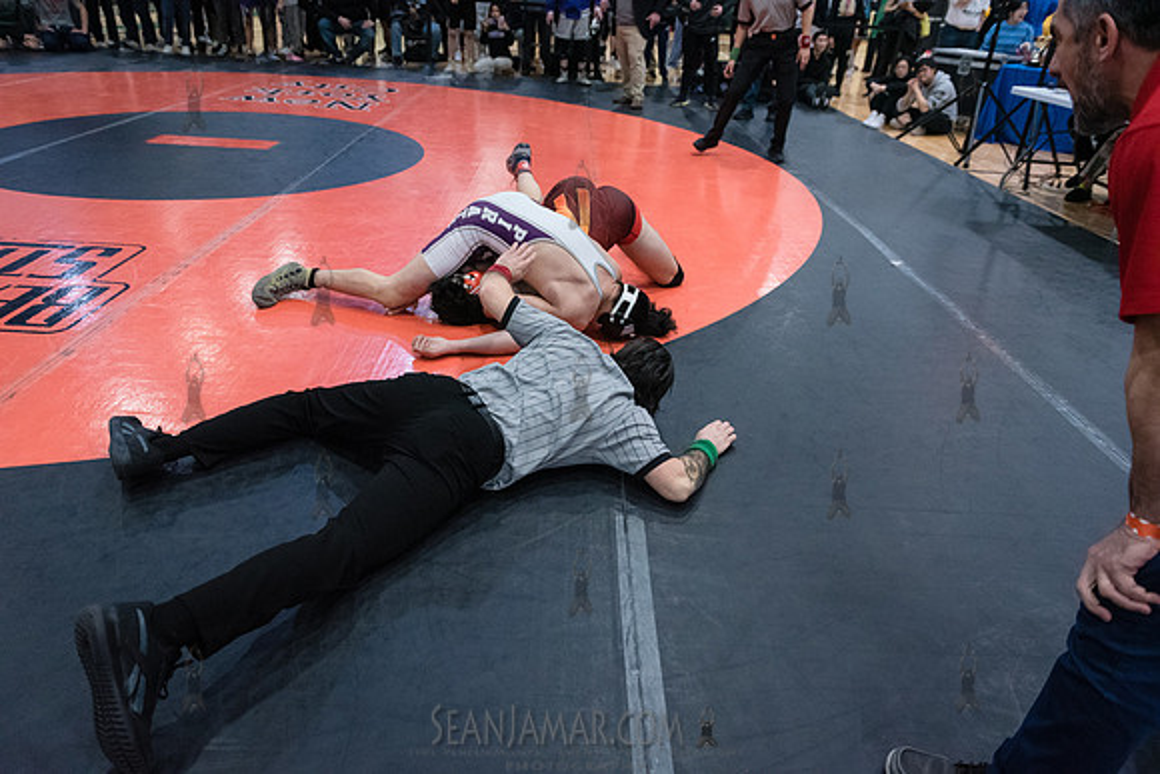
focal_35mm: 24
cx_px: 580
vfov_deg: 53.2
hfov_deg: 73.7
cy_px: 387
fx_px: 773
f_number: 3.2
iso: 8000
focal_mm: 24
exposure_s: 1/500
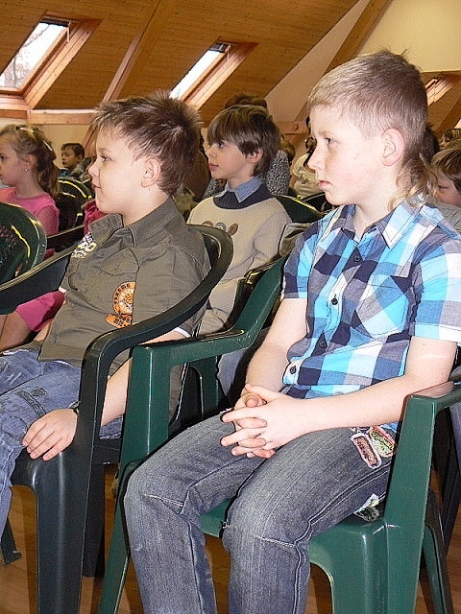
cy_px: 307
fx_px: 1048
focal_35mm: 59
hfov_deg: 24.8
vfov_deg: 32.7
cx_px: 230
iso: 200
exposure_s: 1/30
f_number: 3.2
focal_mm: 9.8
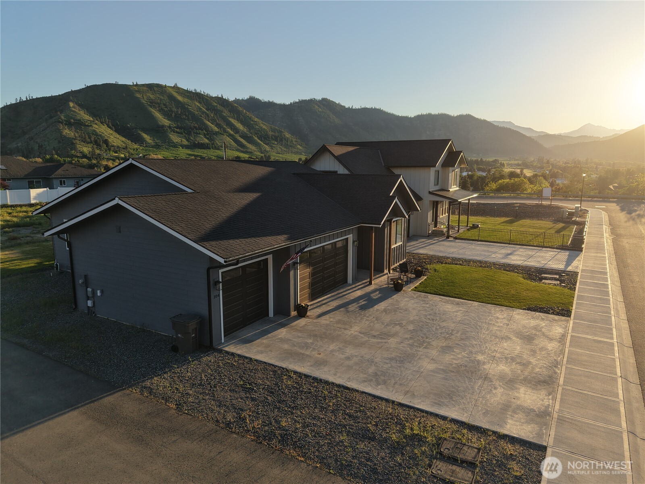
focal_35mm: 24
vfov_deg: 56.8
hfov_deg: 71.6
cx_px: 322
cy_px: 242
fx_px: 447
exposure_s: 1/5000
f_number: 1.8
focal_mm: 8.67
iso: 420
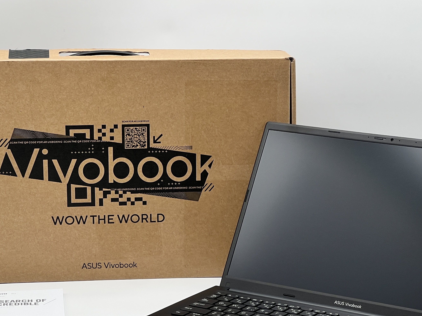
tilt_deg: -12.9
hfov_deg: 16.7
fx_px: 1438
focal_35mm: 118
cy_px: 218
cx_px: 222
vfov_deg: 12.5
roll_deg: -0.2
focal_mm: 9
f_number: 2.8
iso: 32
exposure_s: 1/99
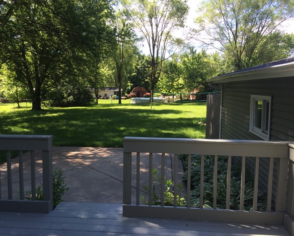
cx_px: 139
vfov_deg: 47.2
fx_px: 270
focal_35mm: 31
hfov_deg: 57.1
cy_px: 115
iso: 32
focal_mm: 4.15
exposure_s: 1/419
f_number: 2.2
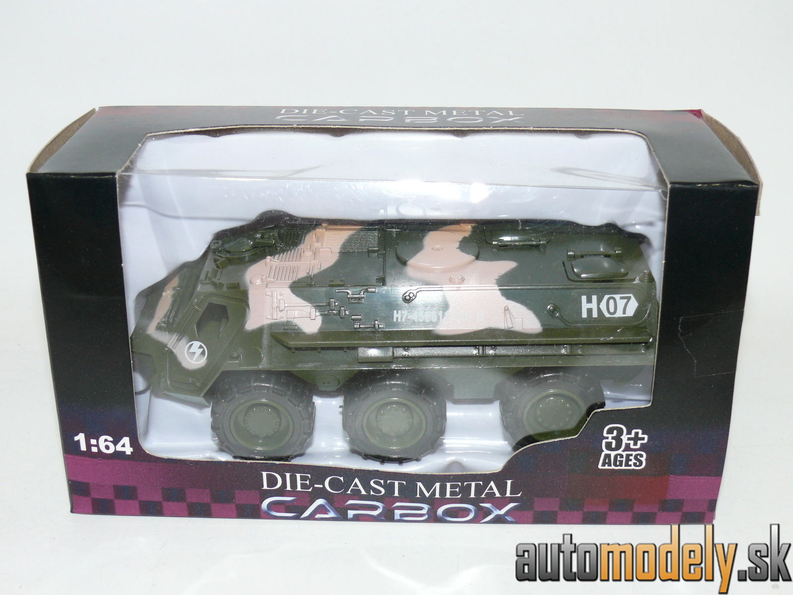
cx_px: 396
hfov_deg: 38.9
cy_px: 298
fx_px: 1123
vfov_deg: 29.7
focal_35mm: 49
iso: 100
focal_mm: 9
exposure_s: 1/30
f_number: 4
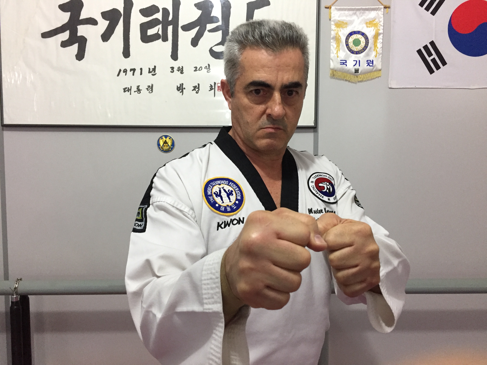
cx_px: 244
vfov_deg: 48.2
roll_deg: -0.9
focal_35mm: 29
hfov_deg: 61.7
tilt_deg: -3.4
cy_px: 182
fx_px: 408
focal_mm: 4.15
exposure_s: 1/30
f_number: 2.2
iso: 200
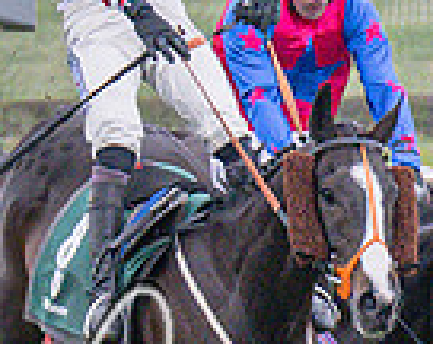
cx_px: 928
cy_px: 505
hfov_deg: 1.8
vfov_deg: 1.4
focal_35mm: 1095
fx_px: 13992
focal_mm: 98
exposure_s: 1/1250
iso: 1600
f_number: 5
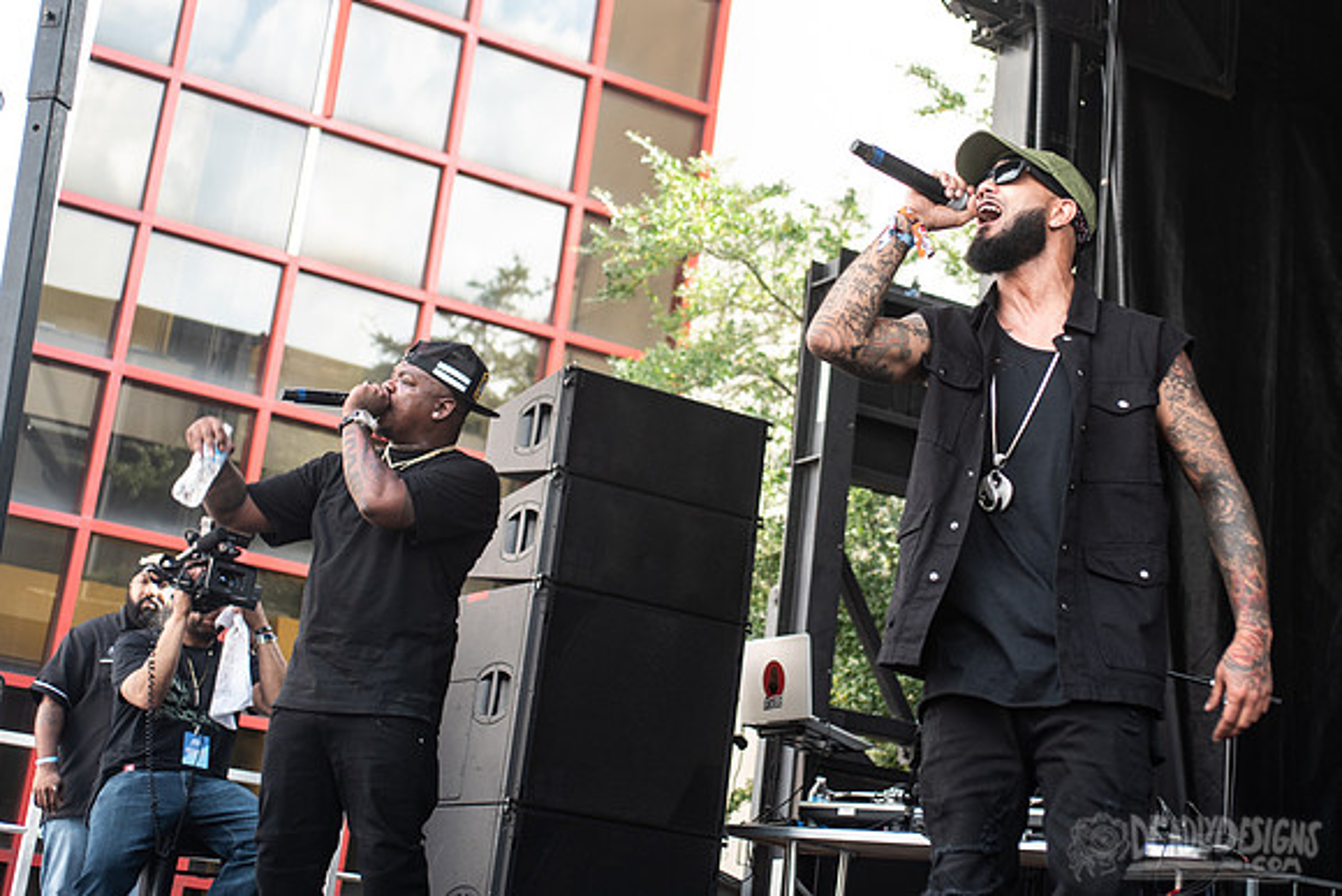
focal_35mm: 62
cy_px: 316
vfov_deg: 21.8
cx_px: 739
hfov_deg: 32.3
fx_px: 2316
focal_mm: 48
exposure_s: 1/200
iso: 250
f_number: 3.5
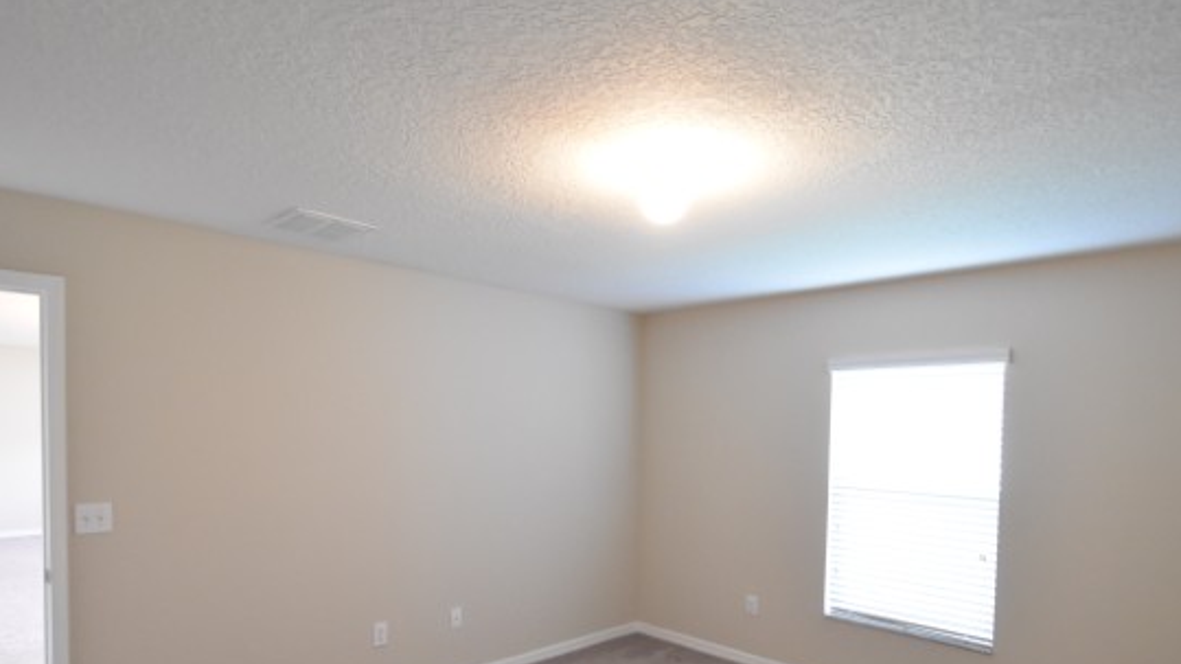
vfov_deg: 52.5
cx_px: 576
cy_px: 445
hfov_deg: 83.8
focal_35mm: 21
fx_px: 658
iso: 2200
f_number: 3.5
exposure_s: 1/60
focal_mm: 10
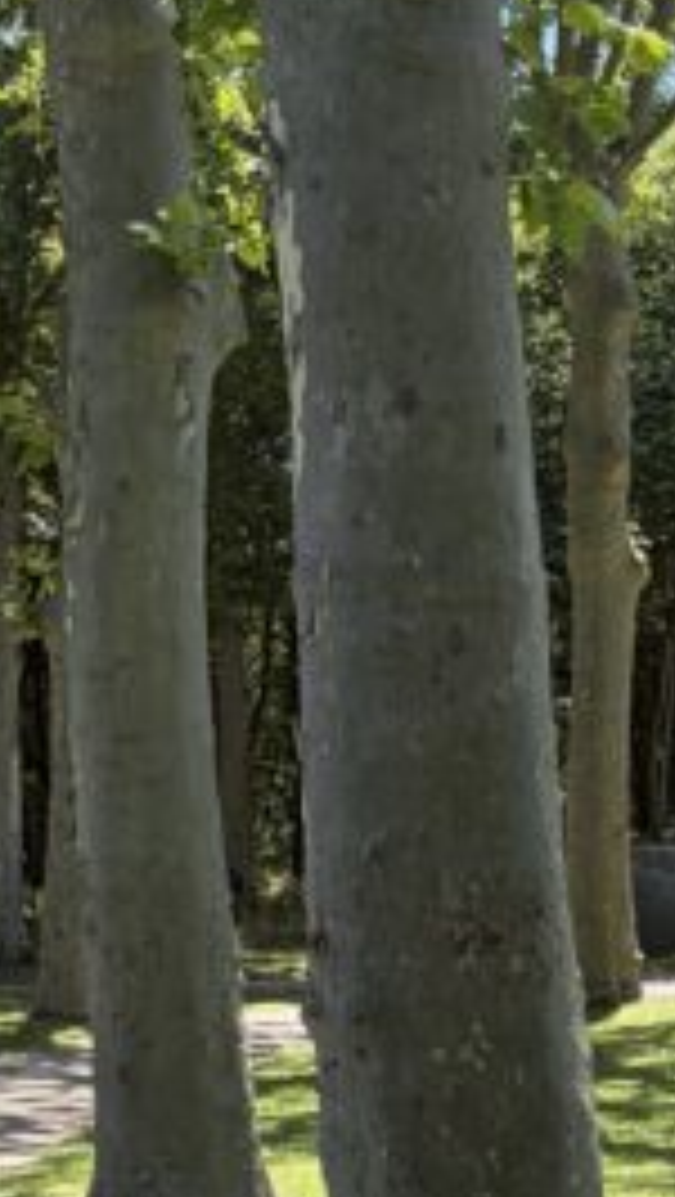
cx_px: 63
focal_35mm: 109
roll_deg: +0.7
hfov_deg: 11.1
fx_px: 3462
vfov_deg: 19.6
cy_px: 796
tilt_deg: +1.5
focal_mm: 5.96
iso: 64
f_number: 1.6
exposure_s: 1/782
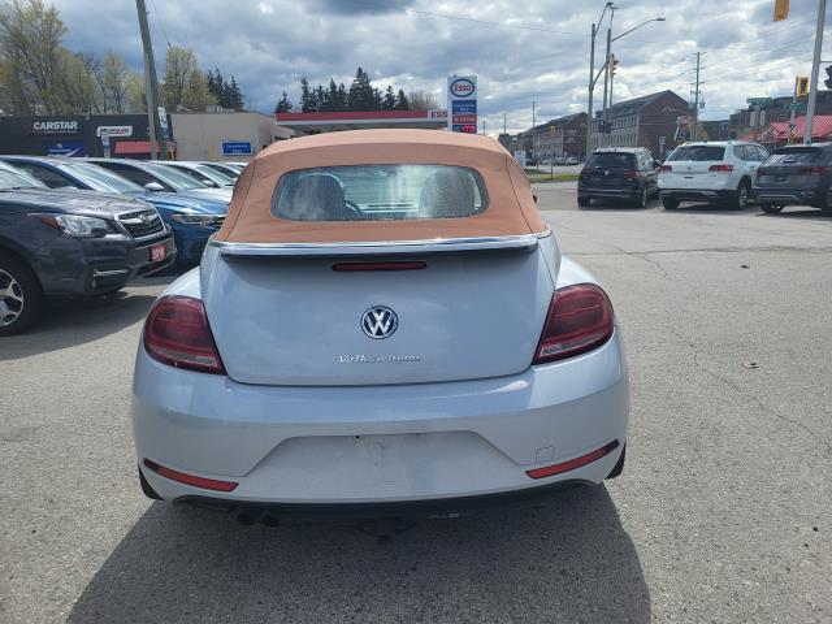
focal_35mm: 26
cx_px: 416
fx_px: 625
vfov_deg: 53.1
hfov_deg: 67.3
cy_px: 312
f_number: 1.8
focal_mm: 5.4
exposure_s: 1/2851
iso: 40
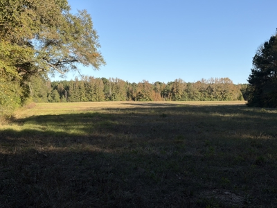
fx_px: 416
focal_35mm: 52
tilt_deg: +0.6
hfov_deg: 36.8
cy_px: 104
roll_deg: +0.3
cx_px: 138
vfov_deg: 28.0
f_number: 1.6
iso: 32
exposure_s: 1/2075
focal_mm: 5.96
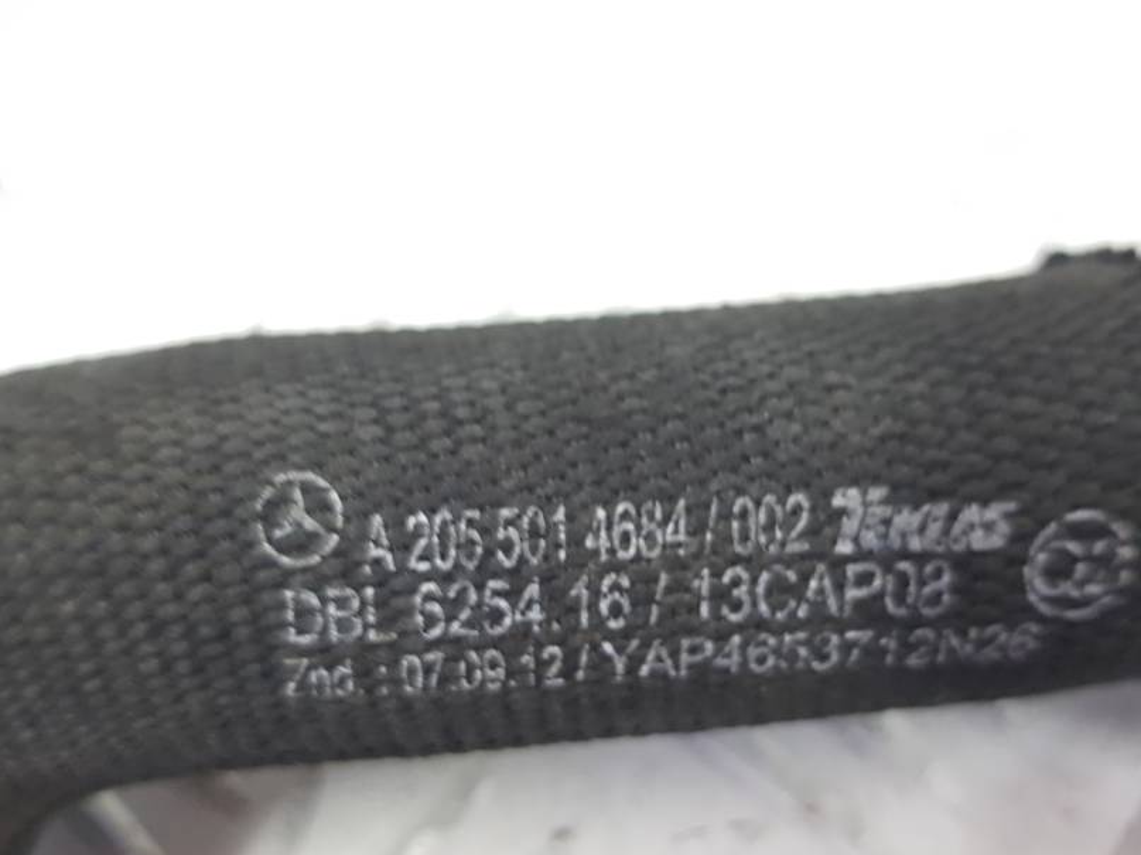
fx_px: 1088
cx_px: 599
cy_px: 529
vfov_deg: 42.6
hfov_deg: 55.3
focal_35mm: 33
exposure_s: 1/50
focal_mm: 4.2
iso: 200
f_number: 1.7
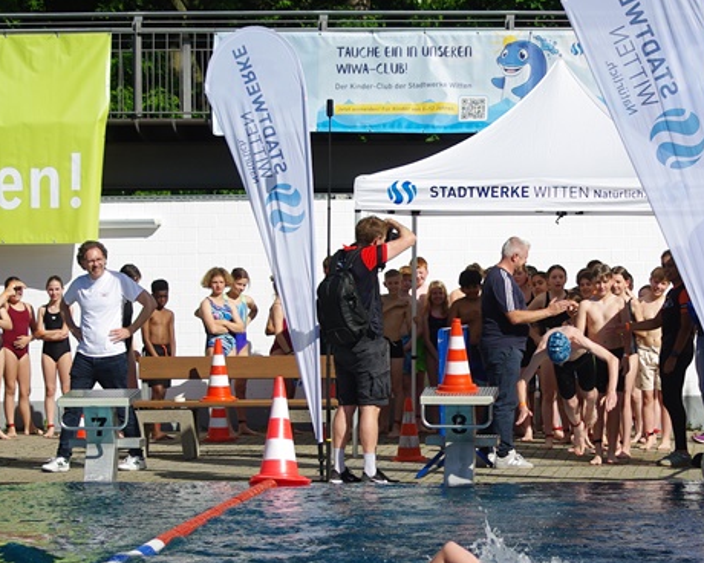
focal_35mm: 172
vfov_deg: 9.0
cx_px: 528
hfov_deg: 11.2
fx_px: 3584
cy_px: 372
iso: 100
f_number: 4
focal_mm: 58
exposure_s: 1/1000
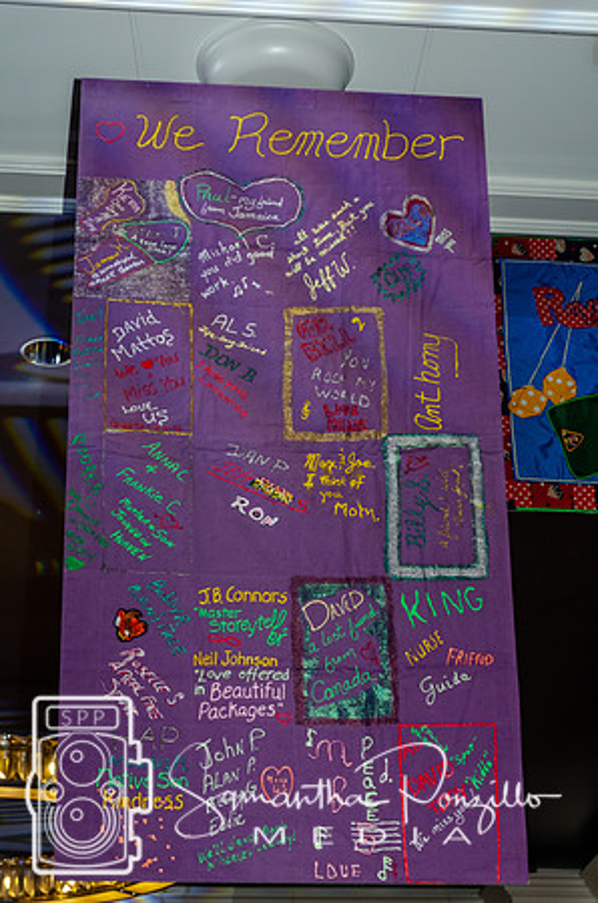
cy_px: 452
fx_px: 2065
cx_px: 299
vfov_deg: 24.7
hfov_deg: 16.5
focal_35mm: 82
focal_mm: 55
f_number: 5.6
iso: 3200
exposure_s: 1/60
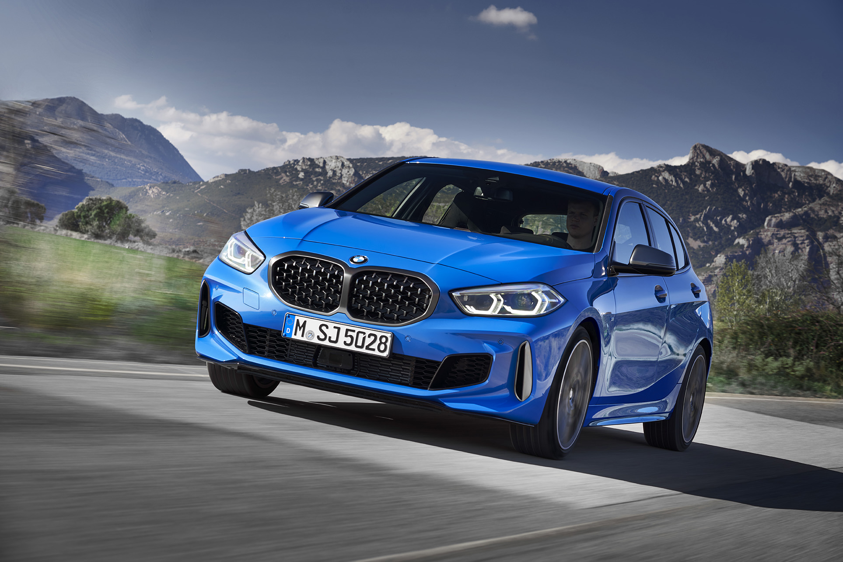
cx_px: 422
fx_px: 2108
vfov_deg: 15.2
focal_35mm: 90
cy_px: 281
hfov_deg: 22.6
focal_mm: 90
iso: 100
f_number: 9
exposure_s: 1/50
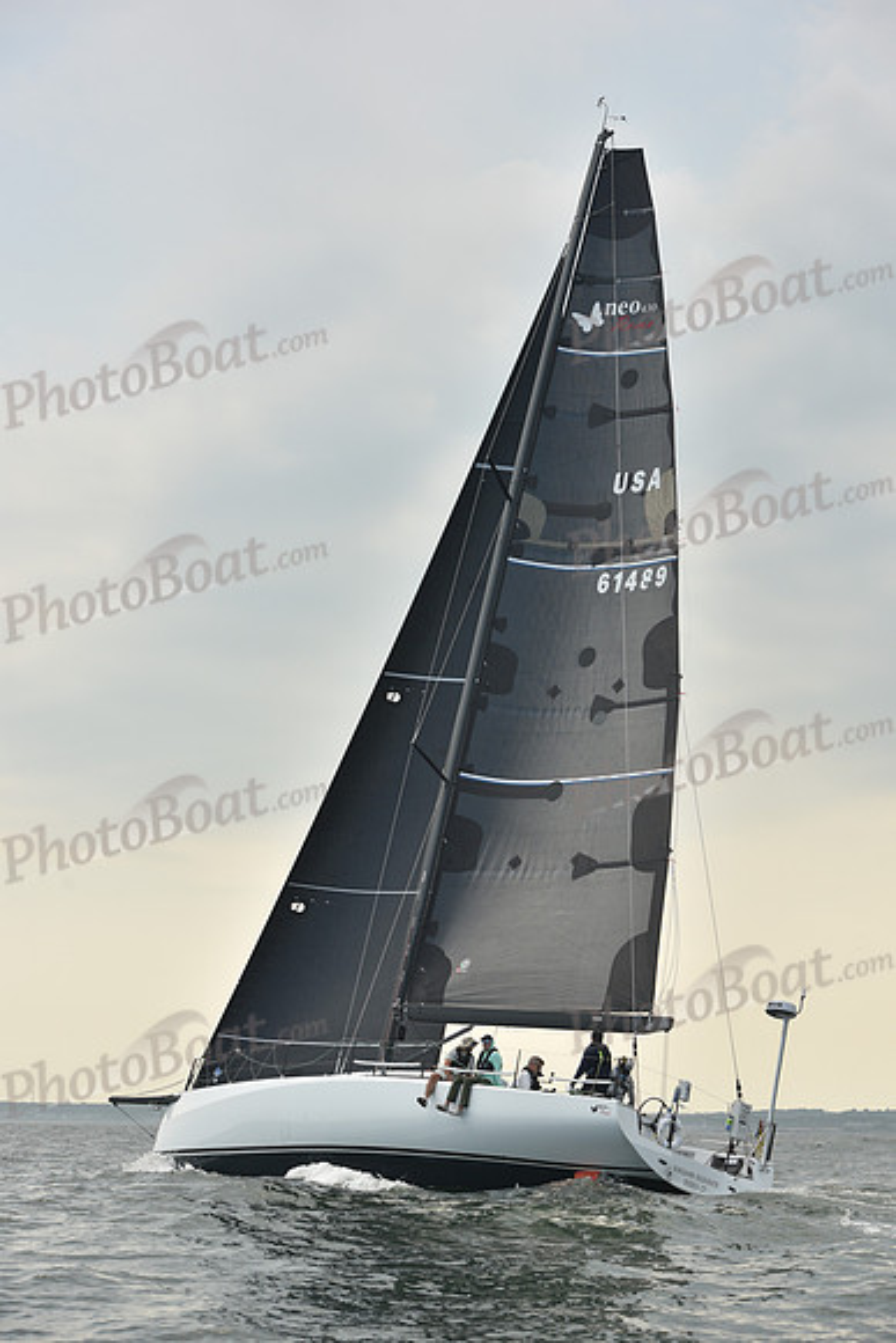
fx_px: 2612
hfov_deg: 19.5
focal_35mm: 70
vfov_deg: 28.8
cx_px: 448
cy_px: 672
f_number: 7.1
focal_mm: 70
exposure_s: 1/800
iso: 250
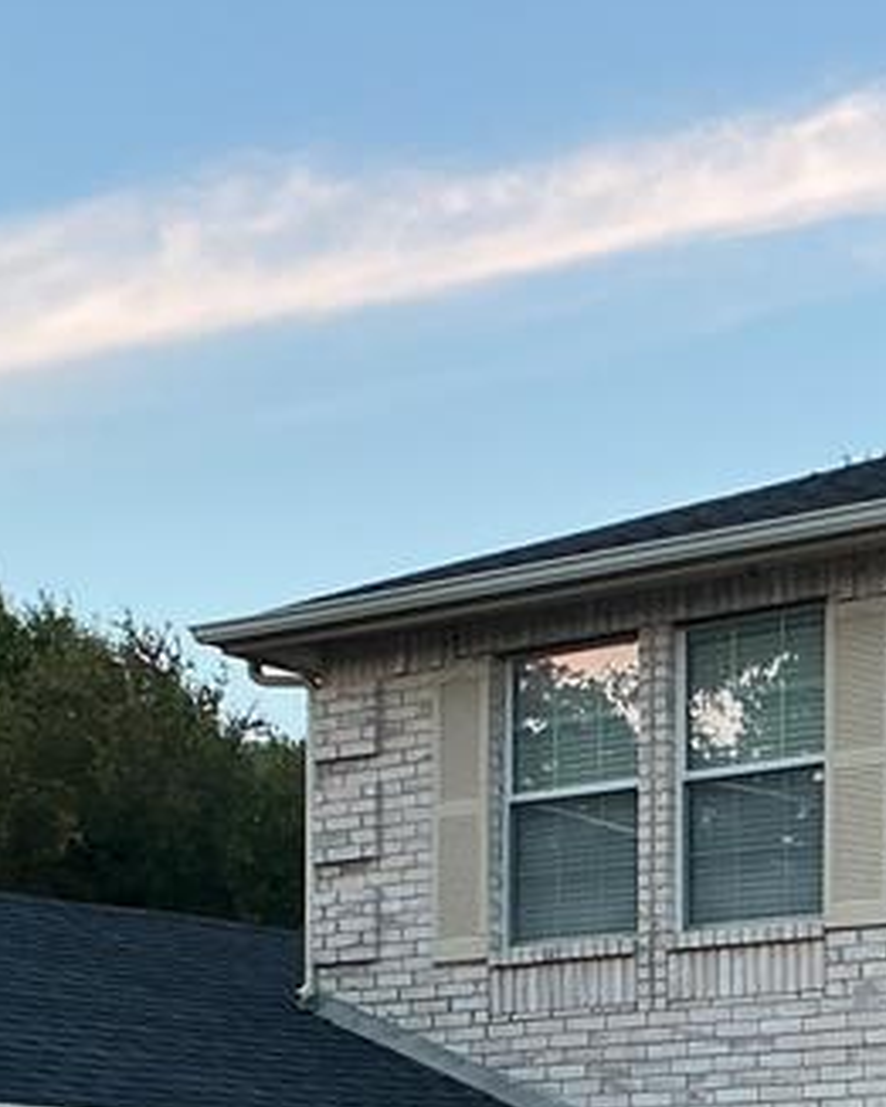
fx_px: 2916
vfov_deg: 20.9
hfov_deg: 17.2
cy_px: 1066
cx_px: 635
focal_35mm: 89
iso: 64
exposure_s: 1/120
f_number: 1.8
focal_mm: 3
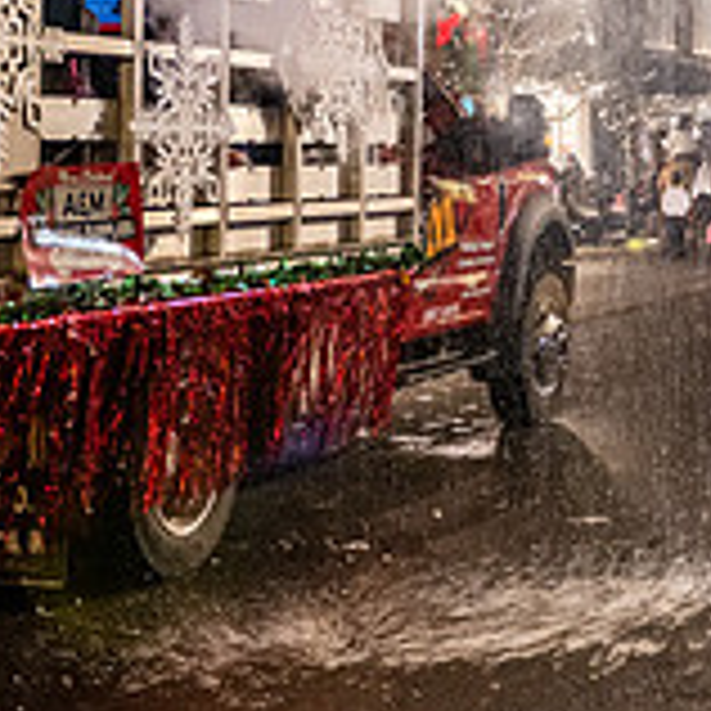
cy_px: 92
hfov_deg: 16.6
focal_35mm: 100
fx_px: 2324
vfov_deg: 17.2
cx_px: 878
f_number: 2.8
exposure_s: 1/250
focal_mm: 32
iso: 4000
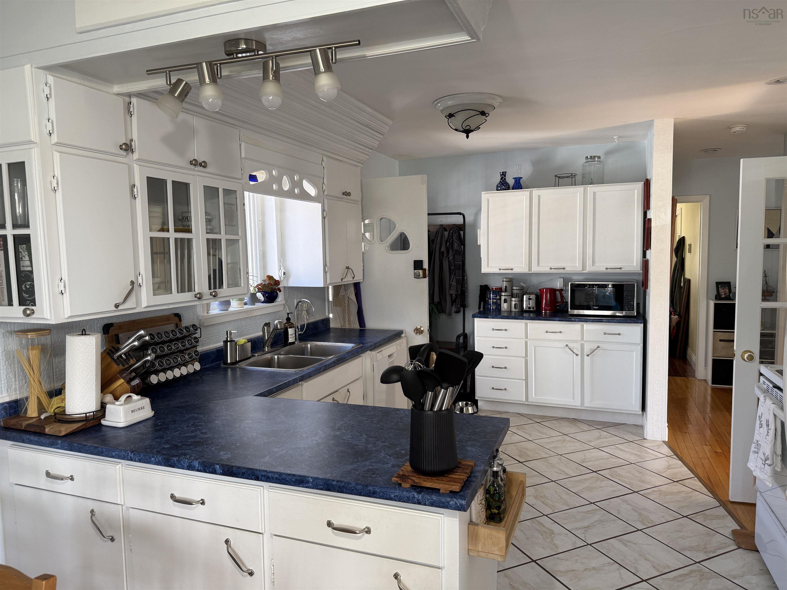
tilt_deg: -4.8
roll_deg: +0.7
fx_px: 546
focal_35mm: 24
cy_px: 295
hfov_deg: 71.6
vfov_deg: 56.8
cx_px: 394
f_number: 1.78
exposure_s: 1/60
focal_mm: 6.76
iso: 125
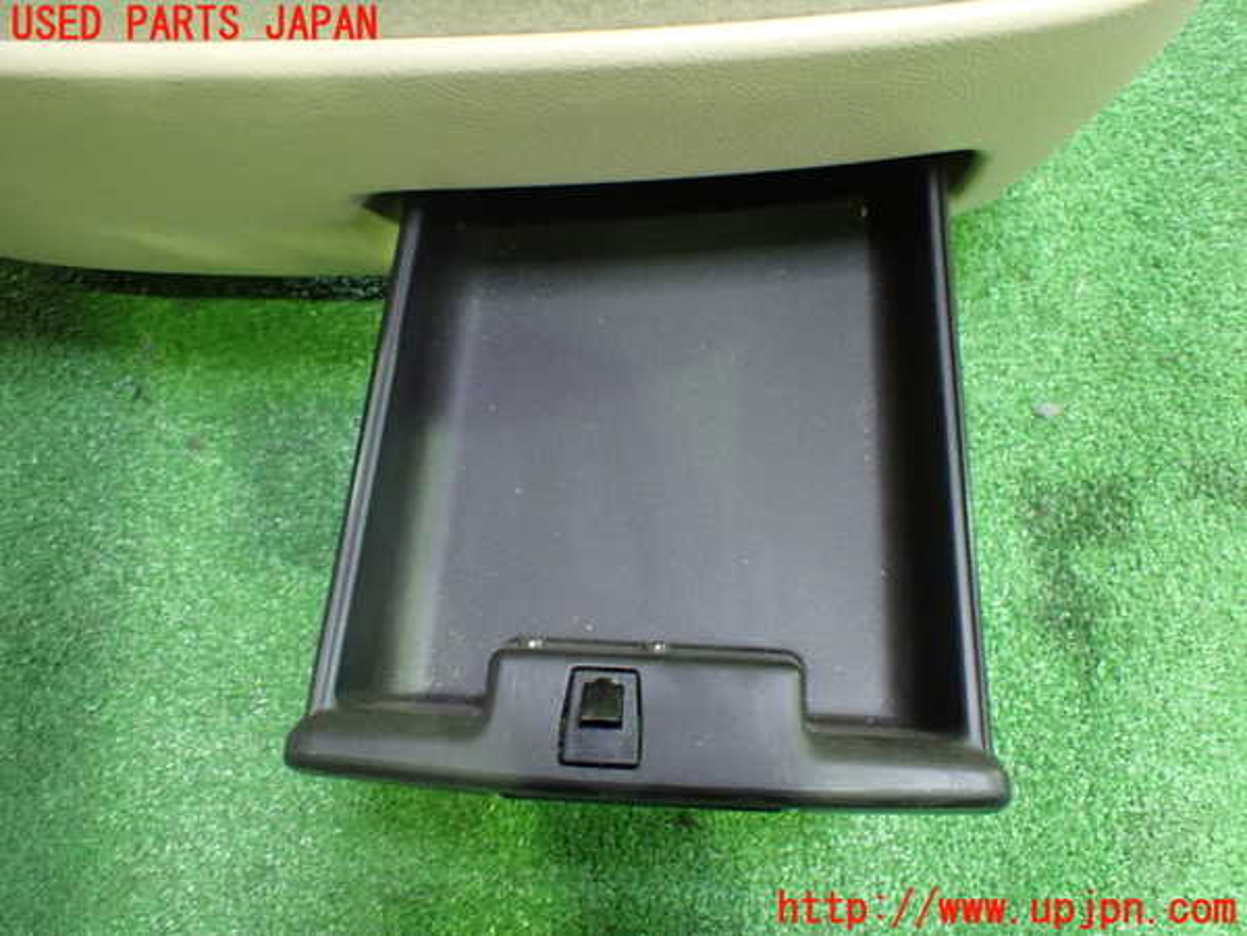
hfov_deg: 60.0
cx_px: 624
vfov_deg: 46.8
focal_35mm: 30
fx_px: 1081
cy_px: 468
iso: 800
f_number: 2.3
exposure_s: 1/30
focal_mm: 5.4
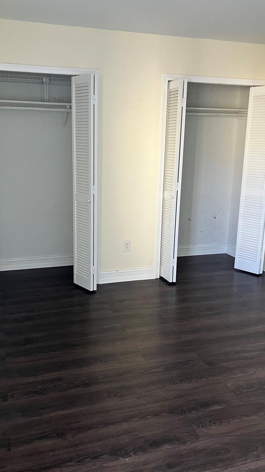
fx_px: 387
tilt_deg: -11.8
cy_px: 237
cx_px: 121
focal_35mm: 31
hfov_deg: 37.7
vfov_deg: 62.6
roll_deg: -1.4
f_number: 1.8
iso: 125
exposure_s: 1/60
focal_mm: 3.99
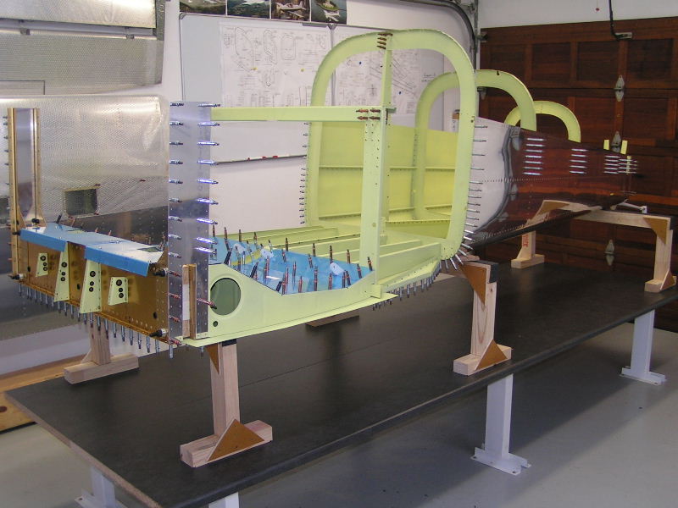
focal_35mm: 38
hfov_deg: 49.0
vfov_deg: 37.7
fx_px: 744
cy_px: 254
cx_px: 339
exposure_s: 1/50
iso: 64
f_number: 2.8
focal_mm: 5.8
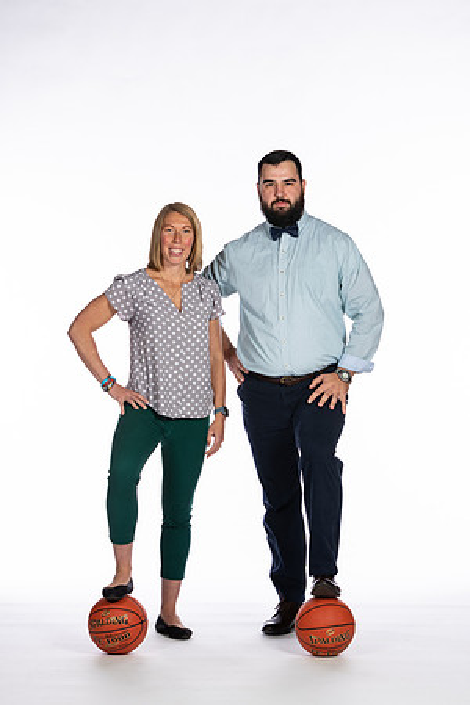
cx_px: 235
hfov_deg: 13.0
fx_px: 2056
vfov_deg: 19.5
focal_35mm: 105
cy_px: 352
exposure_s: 1/100
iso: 100
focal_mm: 70
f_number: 5.6
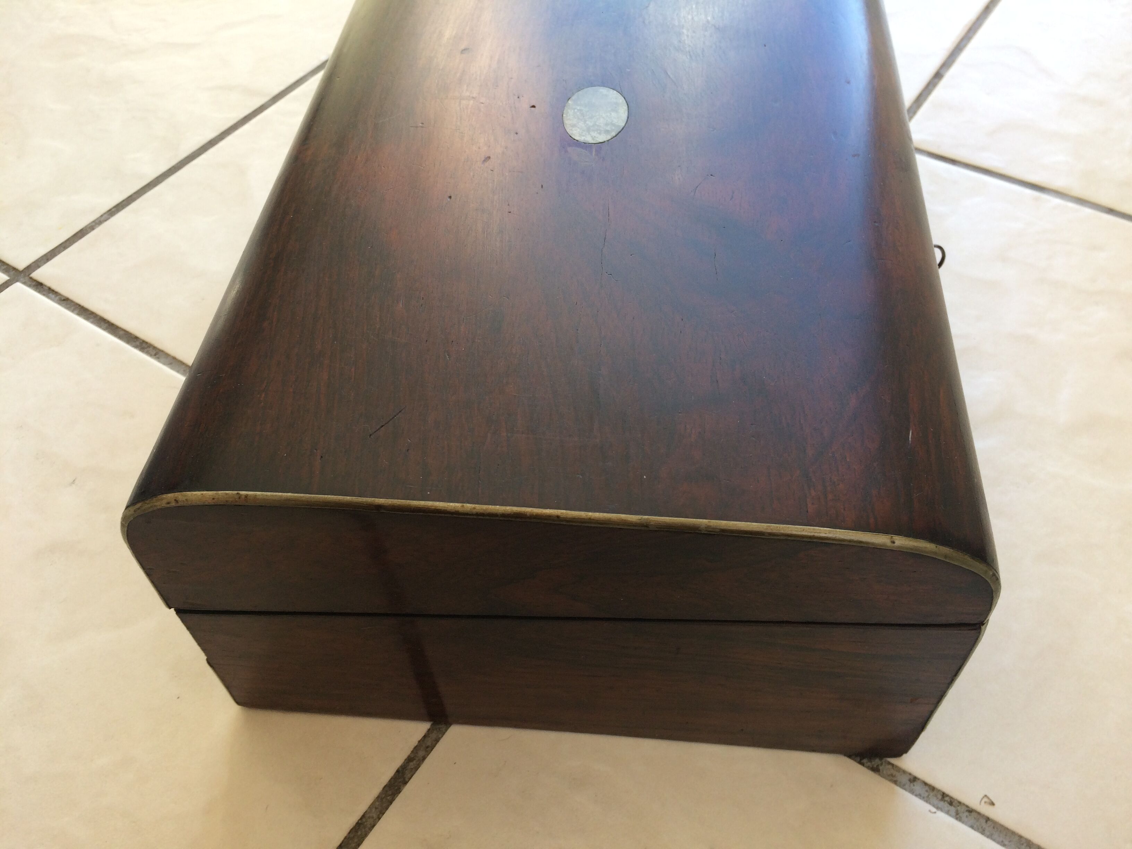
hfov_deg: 61.7
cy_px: 424
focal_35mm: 29
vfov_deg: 48.2
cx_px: 566
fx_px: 948
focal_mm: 4.15
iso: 50
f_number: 2.2
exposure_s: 1/100
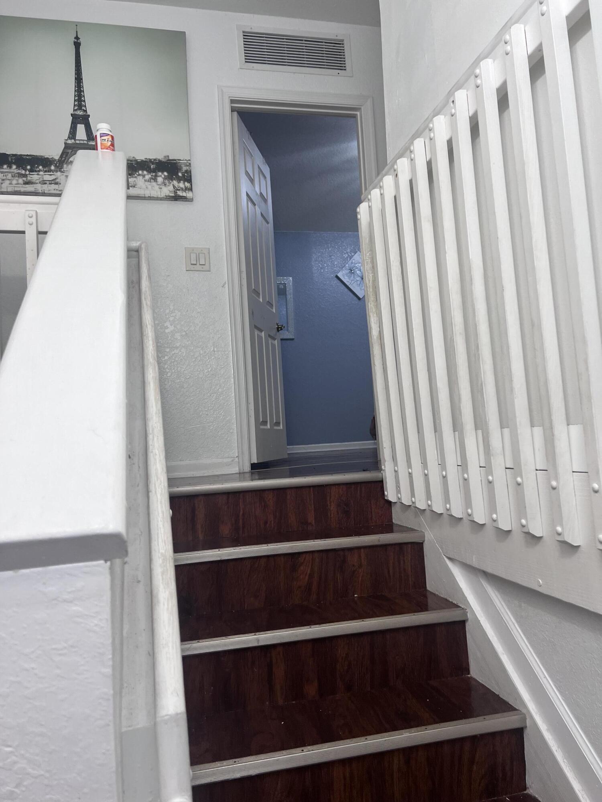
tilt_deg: +5.0
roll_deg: +3.9
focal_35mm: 26
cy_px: 401
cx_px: 301
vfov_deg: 67.3
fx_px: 603
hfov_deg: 53.1
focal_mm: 5.7
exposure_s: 1/120
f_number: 1.5
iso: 125
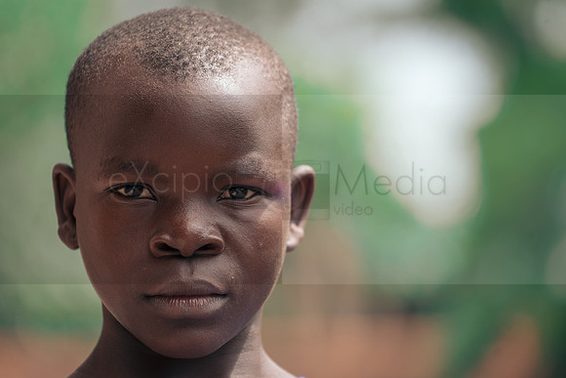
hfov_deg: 10.0
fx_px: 3227
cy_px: 194
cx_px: 290
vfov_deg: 6.7
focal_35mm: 205
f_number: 4
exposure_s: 1/250
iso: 100
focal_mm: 200
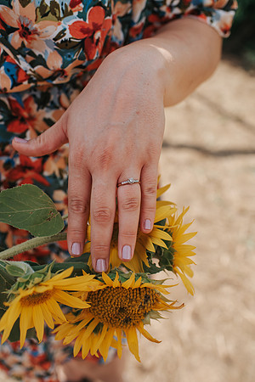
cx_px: 128
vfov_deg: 54.4
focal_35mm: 35
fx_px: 372
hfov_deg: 37.9
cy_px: 191
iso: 100
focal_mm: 35
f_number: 3.2
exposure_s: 1/1000
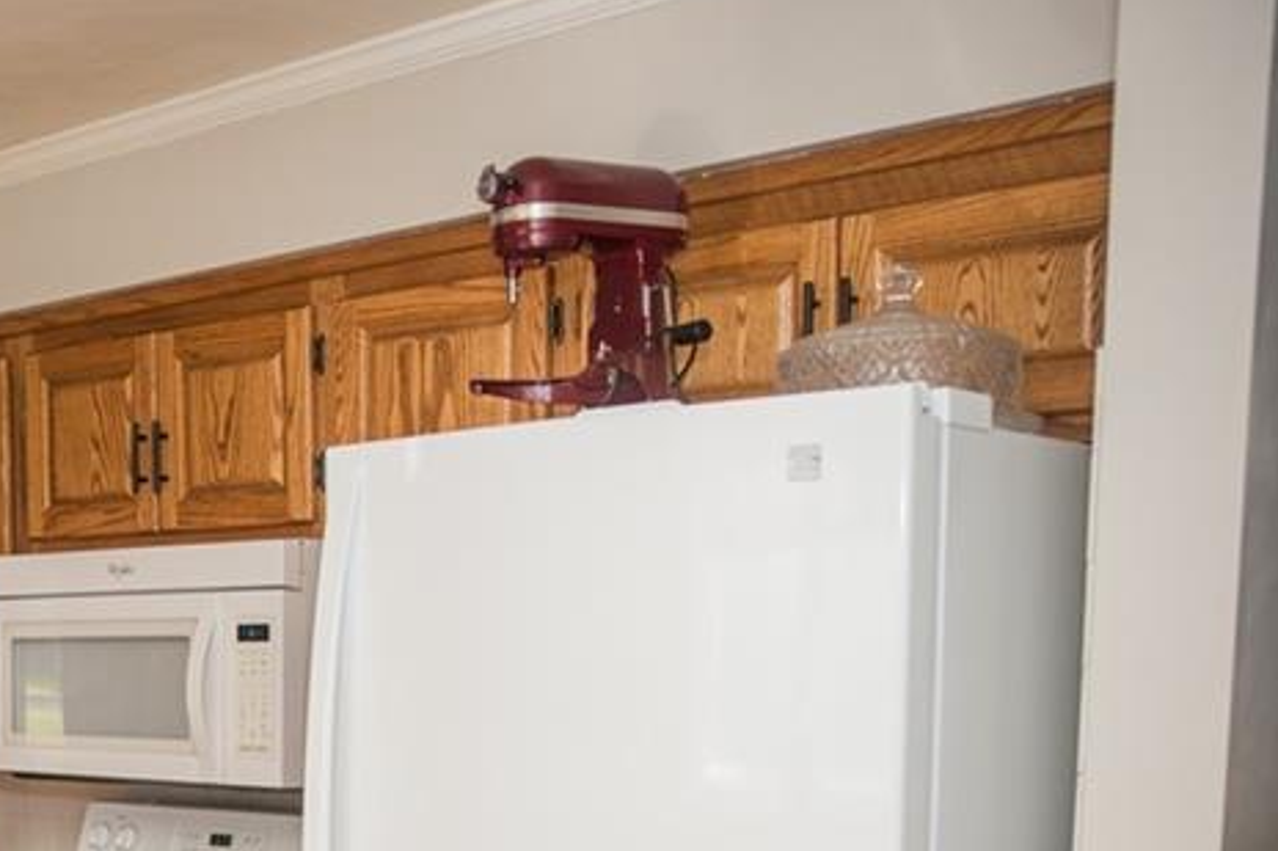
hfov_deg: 33.0
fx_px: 1881
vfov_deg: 24.2
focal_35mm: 53
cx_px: -113
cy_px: 872
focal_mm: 24
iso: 320
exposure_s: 1/200
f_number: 2.8
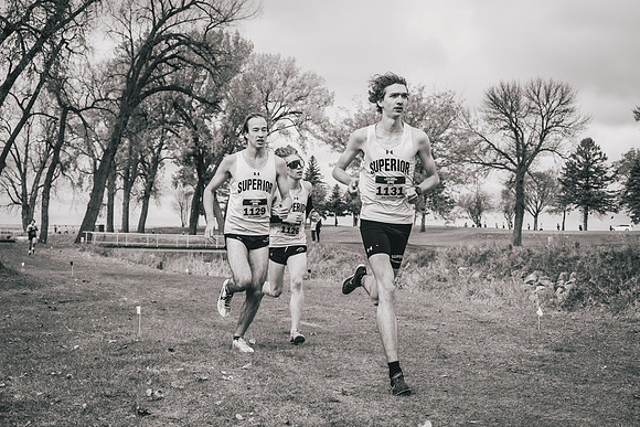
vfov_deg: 26.4
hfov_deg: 38.8
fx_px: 909
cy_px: 213
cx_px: 320
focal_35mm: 51
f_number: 6.3
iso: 400
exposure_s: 1/1250
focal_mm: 50
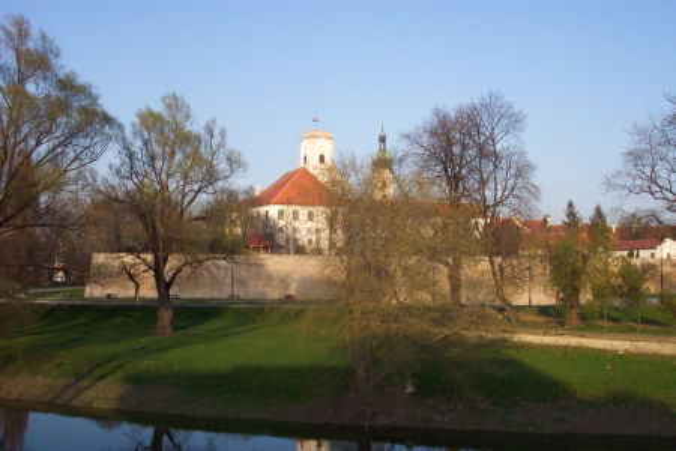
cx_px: 338
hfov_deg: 50.7
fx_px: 713
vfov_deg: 35.1
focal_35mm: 38
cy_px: 226
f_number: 4.8
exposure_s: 1/350
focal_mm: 8
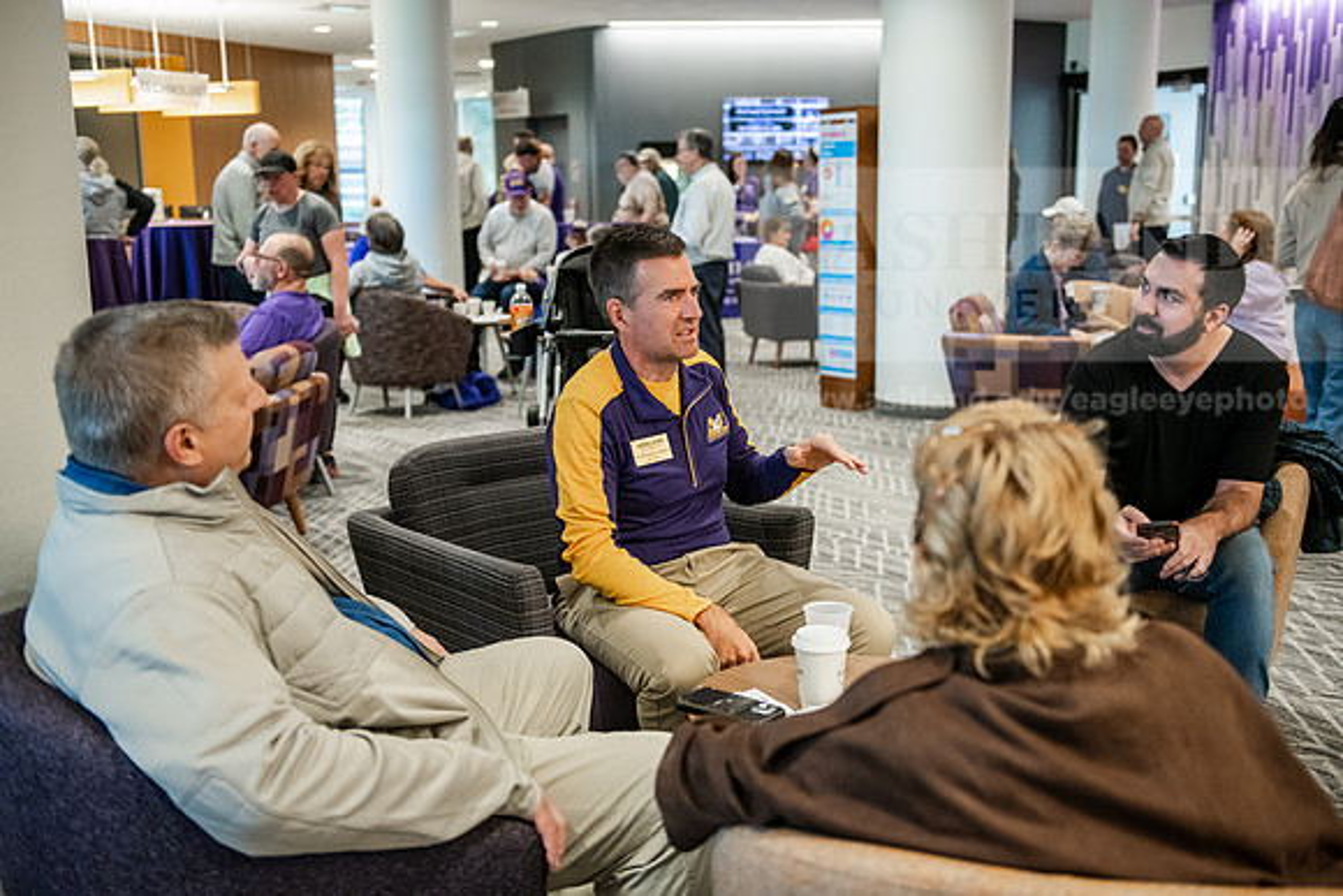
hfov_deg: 48.4
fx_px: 1493
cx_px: 672
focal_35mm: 40
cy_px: 448
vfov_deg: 33.4
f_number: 2.8
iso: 3200
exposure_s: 1/200
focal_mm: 40
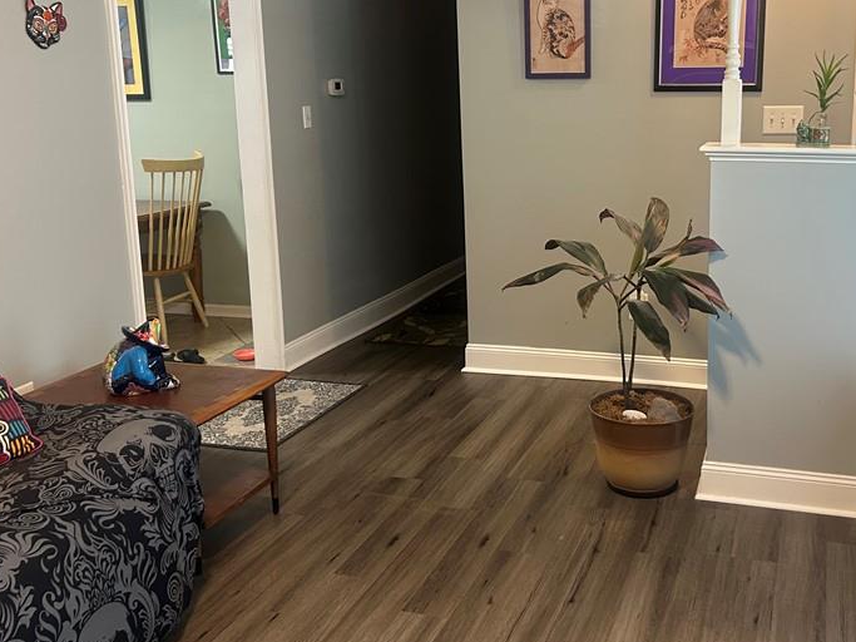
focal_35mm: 39
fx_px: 964
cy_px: 260
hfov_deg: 47.4
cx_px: 545
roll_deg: +1.1
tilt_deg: -11.3
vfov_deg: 36.7
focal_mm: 5.7
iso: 200
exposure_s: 1/60
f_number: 1.5
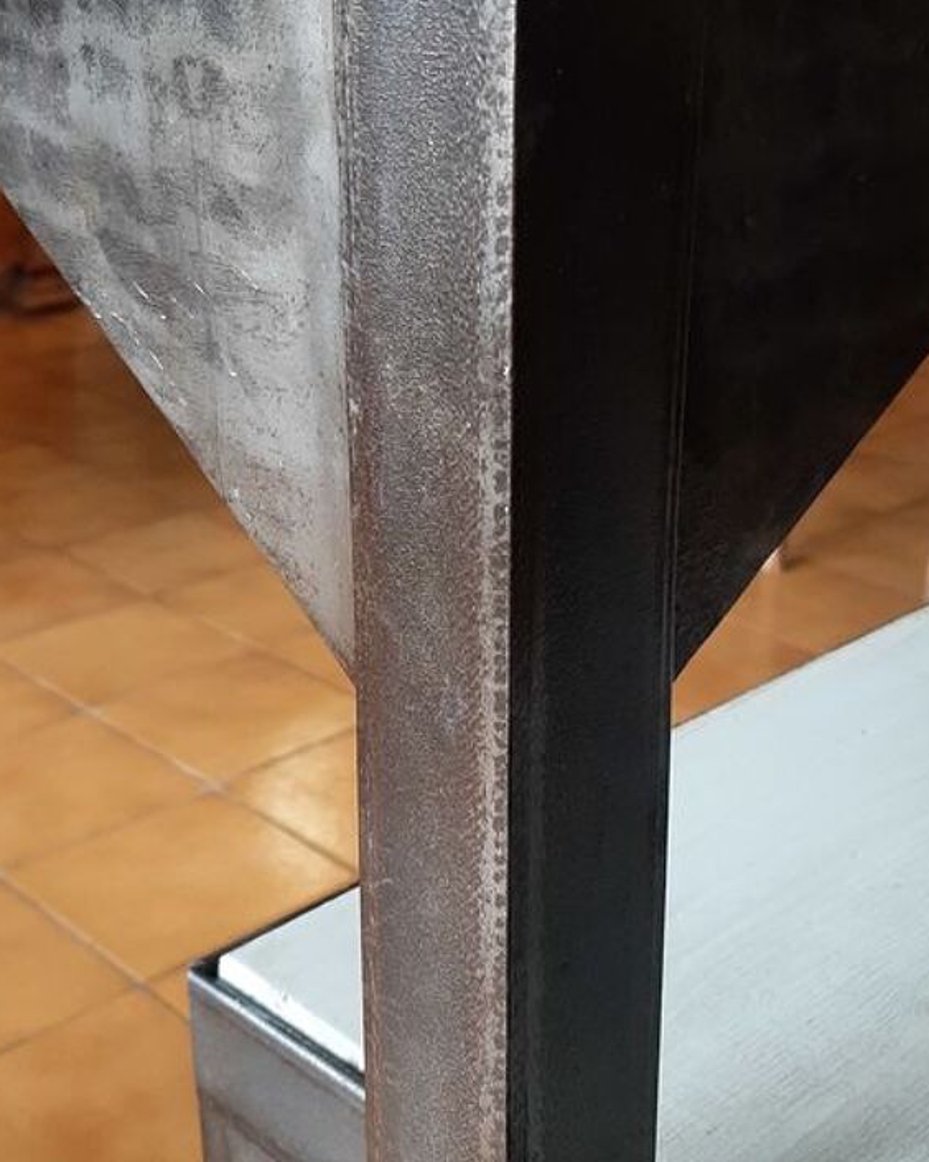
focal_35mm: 48
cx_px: 473
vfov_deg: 38.8
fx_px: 1650
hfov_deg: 31.5
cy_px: 533
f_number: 1.7
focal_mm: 3.93
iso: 100
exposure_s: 1/50
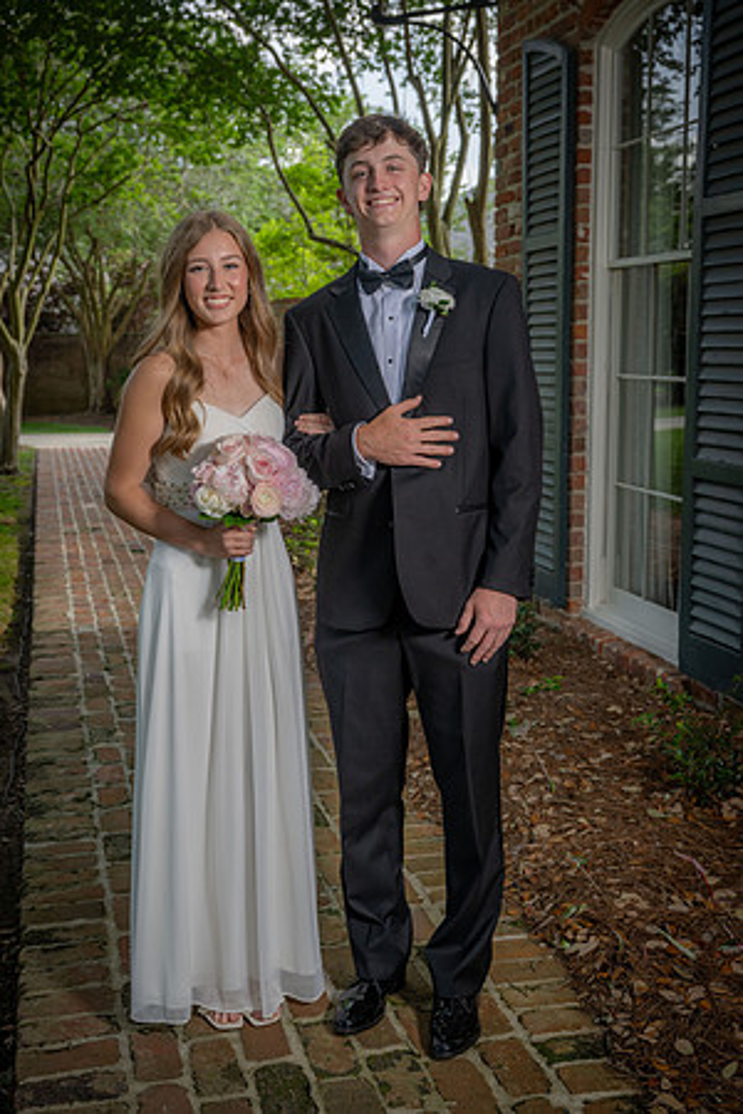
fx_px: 1269
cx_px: 372
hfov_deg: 32.6
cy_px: 557
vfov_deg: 47.4
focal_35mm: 41
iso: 100
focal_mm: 41
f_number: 5.6
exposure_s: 1/160
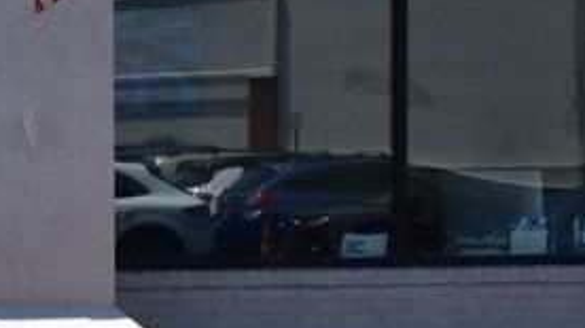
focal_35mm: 181
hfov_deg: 11.1
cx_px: -451
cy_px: 292
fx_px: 2806
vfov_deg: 6.7
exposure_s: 1/500
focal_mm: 31
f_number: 11
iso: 320
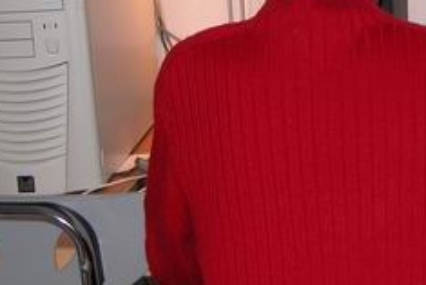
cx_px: 451
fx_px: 1812
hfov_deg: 13.2
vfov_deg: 9.0
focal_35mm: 153
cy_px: 73
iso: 100
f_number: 3.1
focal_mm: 13.7
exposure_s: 1/60
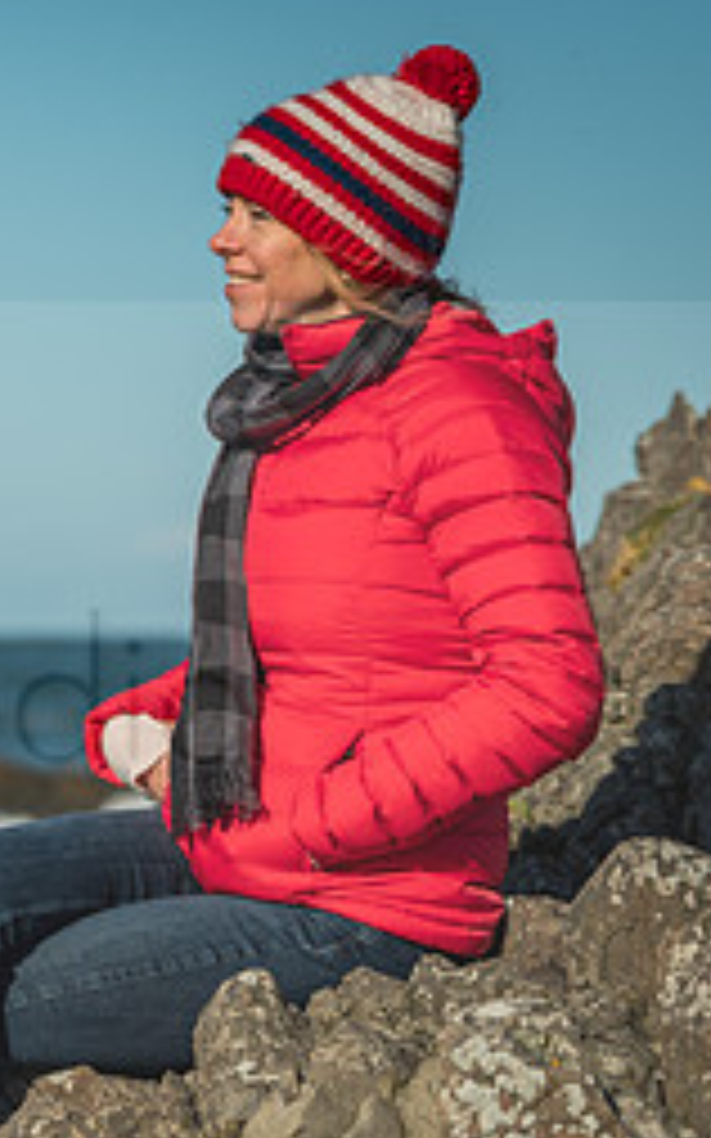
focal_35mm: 224
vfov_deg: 9.4
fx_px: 6949
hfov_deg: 5.8
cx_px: -504
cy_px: 735
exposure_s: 1/400
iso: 50
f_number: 4
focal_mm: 96
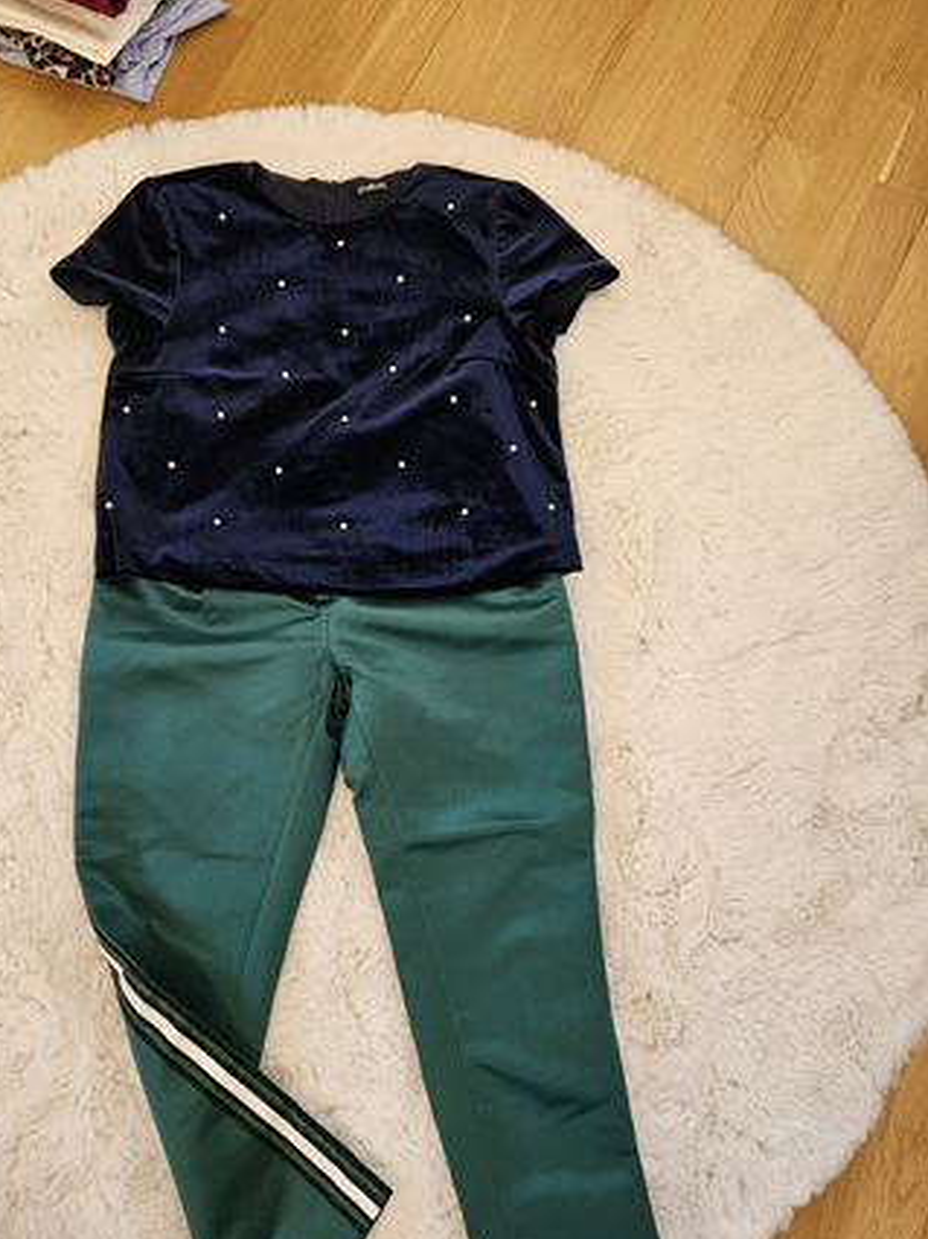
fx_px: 966
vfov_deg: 65.2
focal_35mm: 27
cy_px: 678
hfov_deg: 51.1
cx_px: 385
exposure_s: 1/100
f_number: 1.8
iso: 500
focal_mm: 5.4
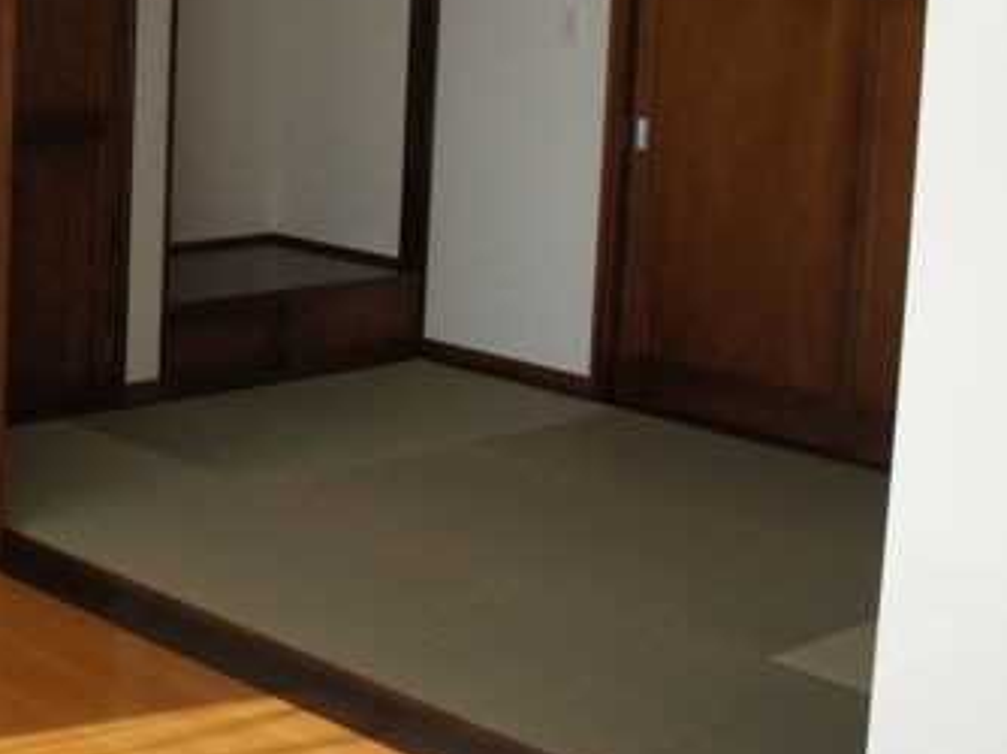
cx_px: 36
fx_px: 2006
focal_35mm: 69
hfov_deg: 26.9
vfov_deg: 21.0
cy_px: 125
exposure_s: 1/100
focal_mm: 20
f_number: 6.3
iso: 200
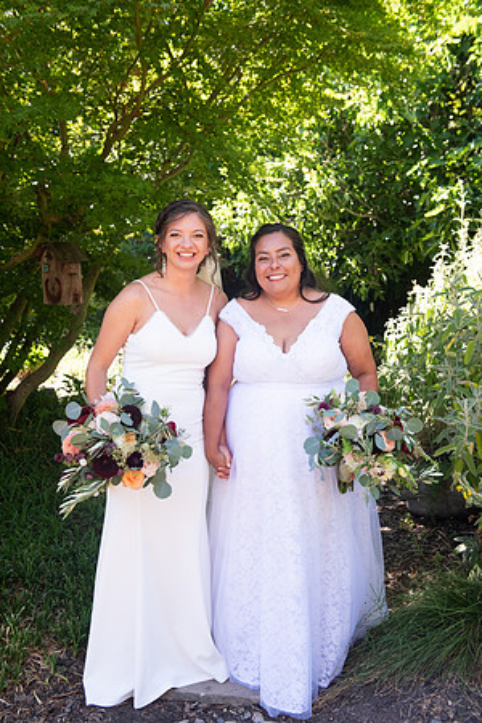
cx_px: 241
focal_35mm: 38
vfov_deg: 50.7
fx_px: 763
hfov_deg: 35.1
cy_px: 362
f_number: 5
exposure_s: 1/320
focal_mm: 38
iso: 640
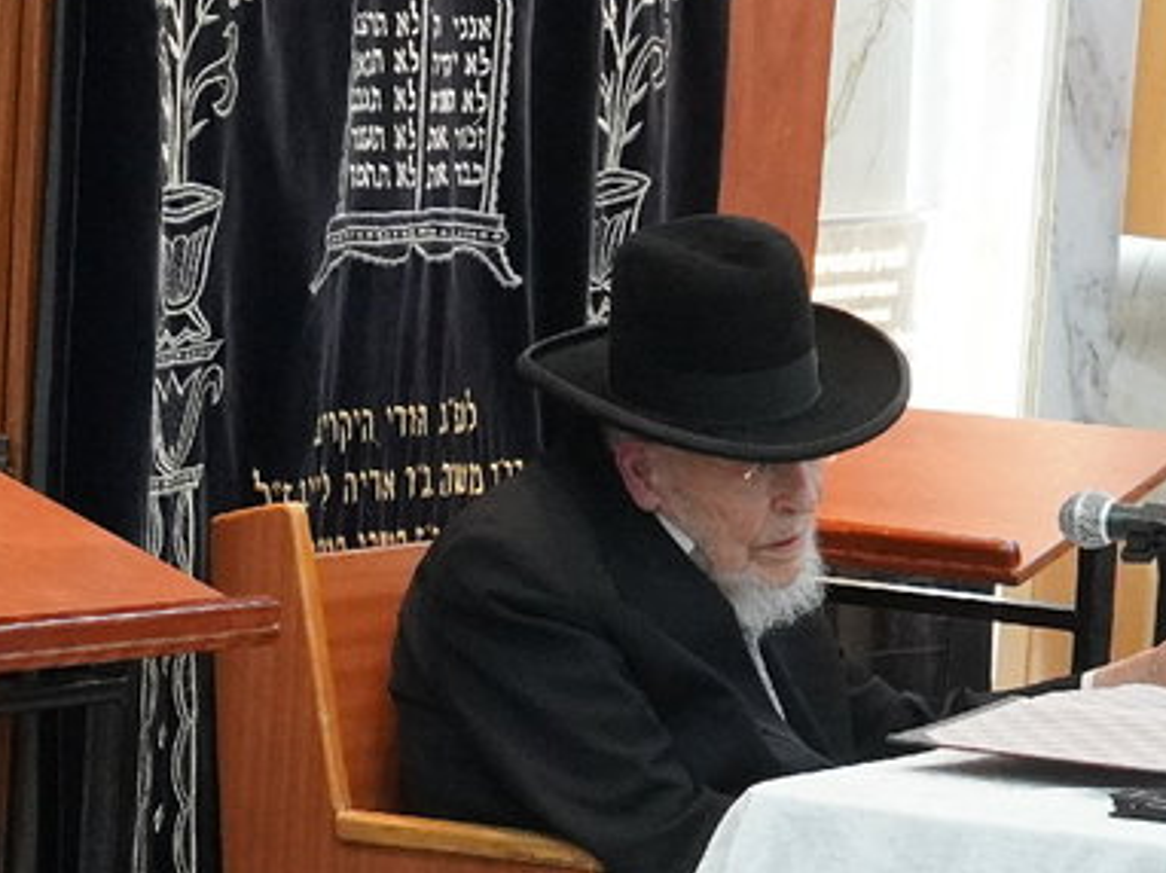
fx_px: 7243
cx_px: 241
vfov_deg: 6.9
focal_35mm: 215
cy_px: 1012
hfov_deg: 9.2
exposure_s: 1/250
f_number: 6.3
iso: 3200
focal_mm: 40.7
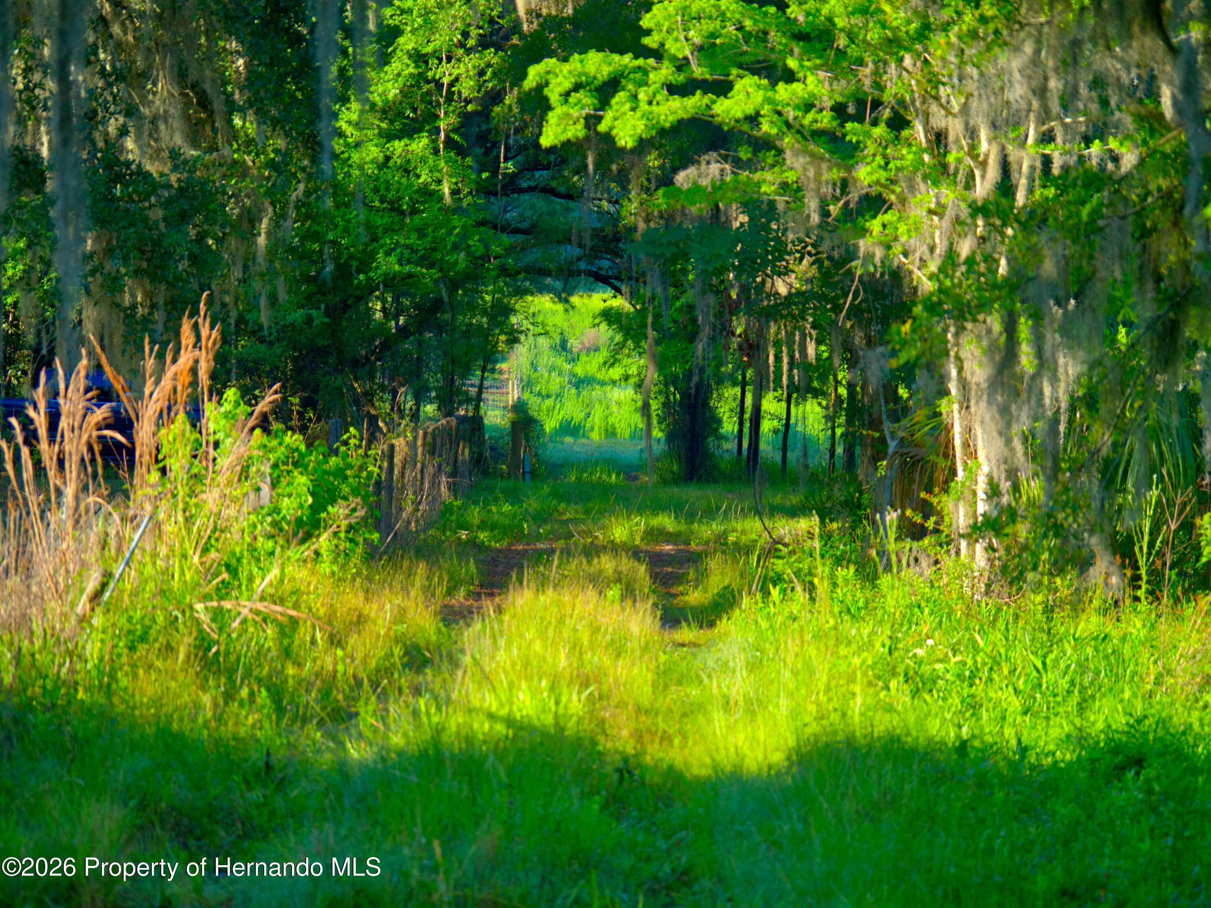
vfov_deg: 7.4
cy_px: 454
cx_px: 606
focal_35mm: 200
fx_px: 6995
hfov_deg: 9.9
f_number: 4
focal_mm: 100
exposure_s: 1/250
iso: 200
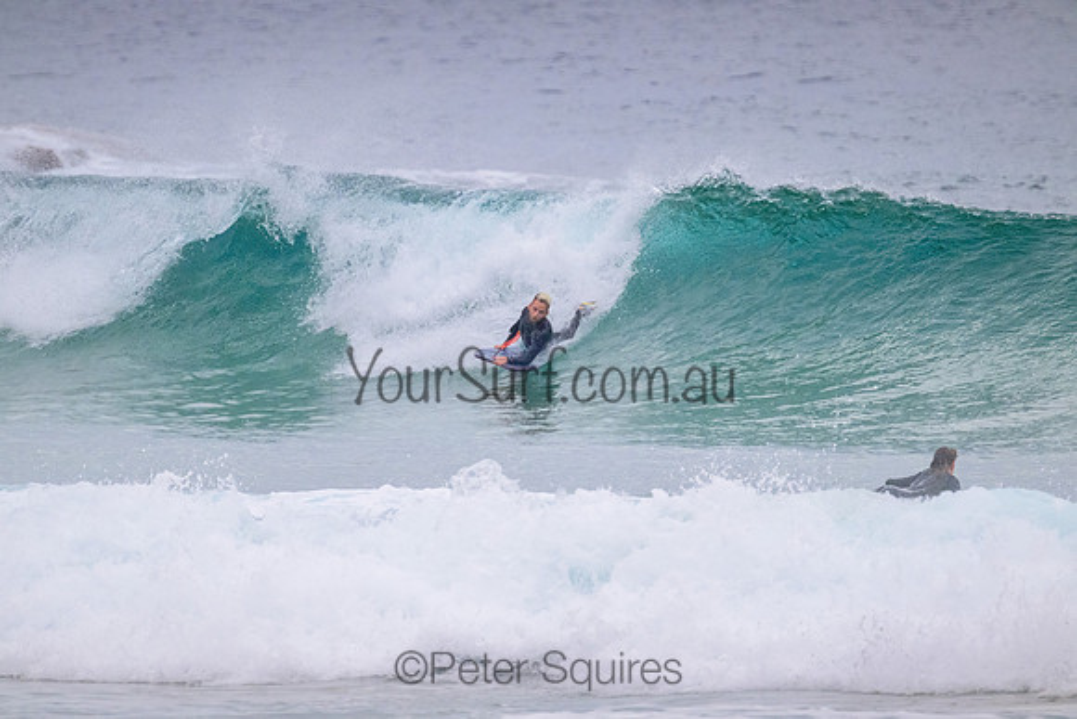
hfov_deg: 2.6
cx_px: 538
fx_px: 23938
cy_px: 360
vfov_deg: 1.7
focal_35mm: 800
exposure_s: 1/1250
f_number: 11
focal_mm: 800
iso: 4000
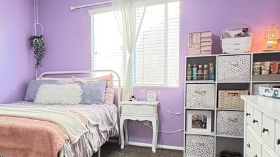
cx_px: 41
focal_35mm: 35
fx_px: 260
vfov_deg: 33.6
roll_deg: +1.3
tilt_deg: -3.9
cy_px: 96
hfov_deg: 51.6
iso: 800
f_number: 2.2
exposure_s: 1/60
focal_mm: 2.22
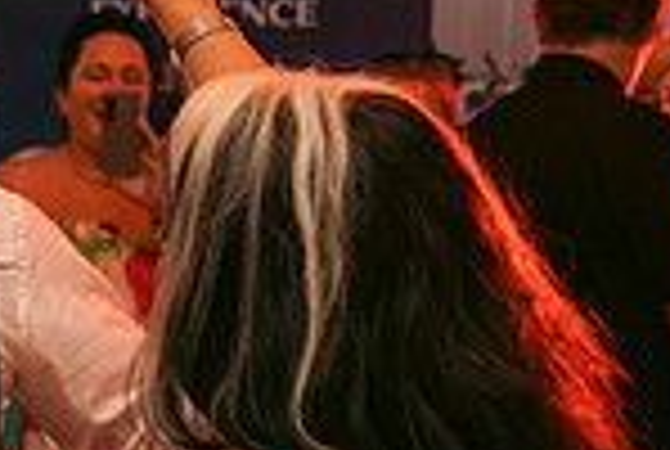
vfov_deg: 10.4
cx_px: -274
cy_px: 452
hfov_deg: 14.6
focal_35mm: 132
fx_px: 2462
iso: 2500
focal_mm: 34
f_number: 3.5
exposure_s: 1/160
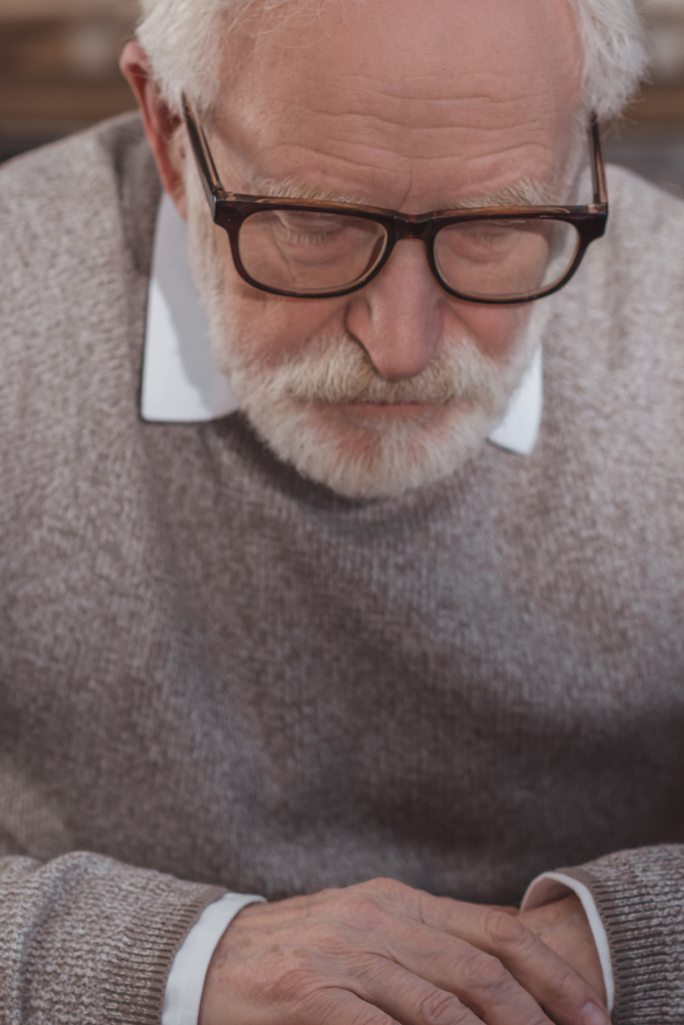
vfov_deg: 11.6
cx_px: 449
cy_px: 598
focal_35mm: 177
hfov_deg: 7.8
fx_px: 5040
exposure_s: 1/160
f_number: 3.5
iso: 100
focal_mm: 85
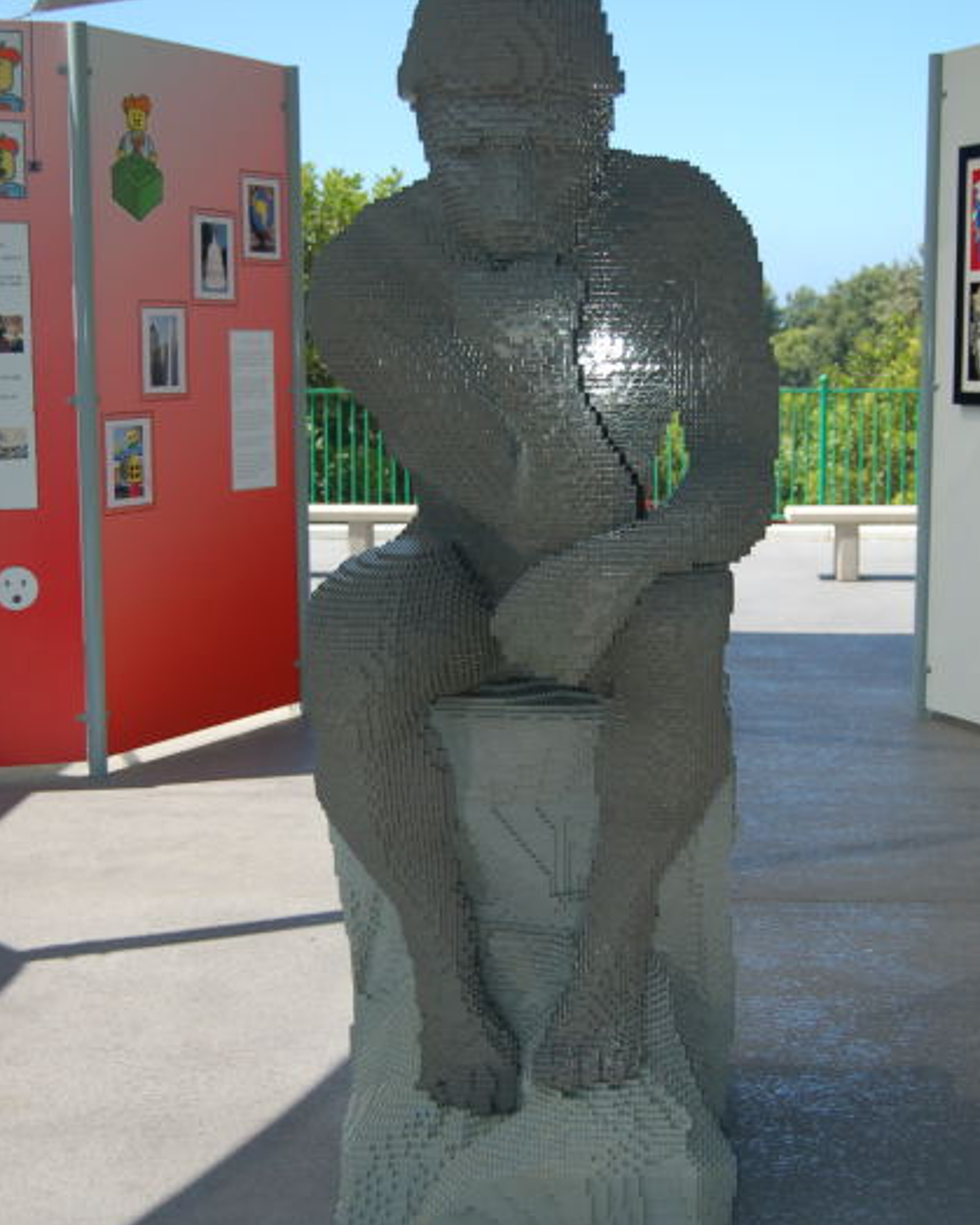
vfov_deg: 34.2
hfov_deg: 27.6
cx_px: 490
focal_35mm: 55
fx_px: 1995
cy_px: 617
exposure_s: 1/200
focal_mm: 32
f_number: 4.5
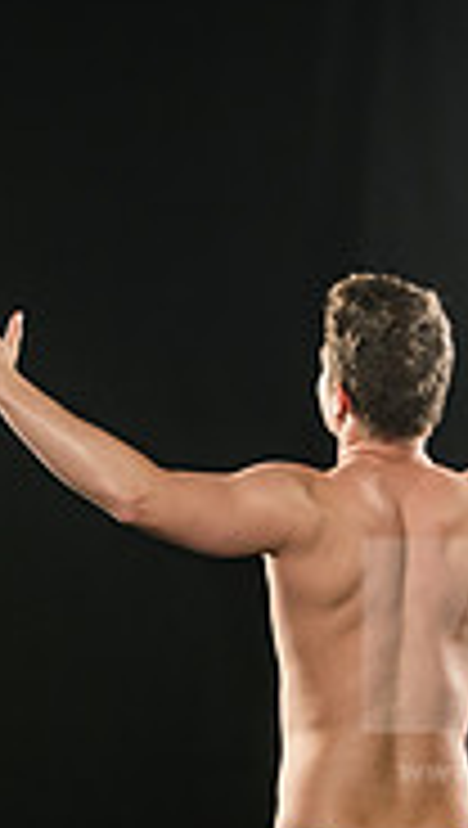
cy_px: 819
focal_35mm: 179
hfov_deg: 6.8
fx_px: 3935
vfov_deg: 11.9
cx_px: 292
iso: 320
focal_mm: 70
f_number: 5.6
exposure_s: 1/250
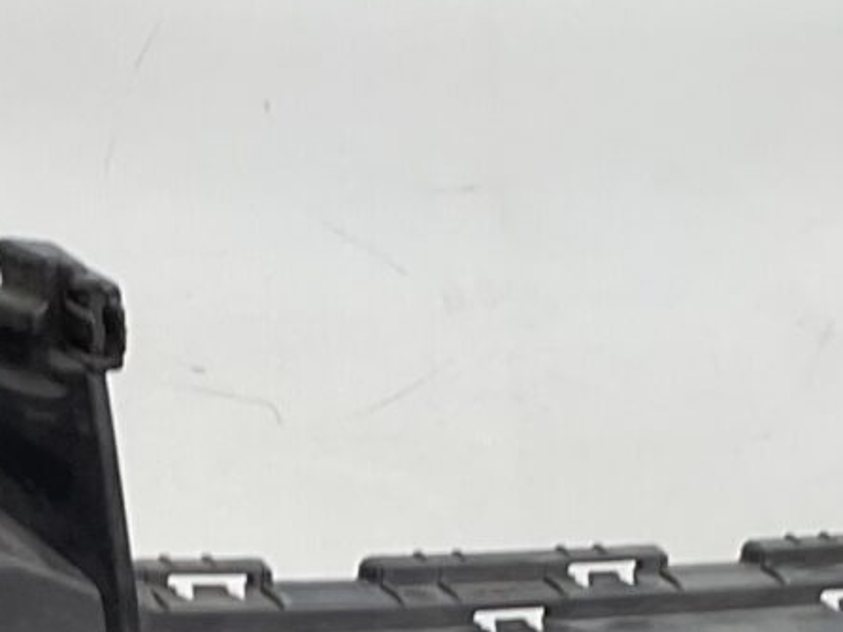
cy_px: 672
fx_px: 4041
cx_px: 232
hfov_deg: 11.9
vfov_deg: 8.9
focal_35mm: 166
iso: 20
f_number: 1.8
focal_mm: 3
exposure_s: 1/120
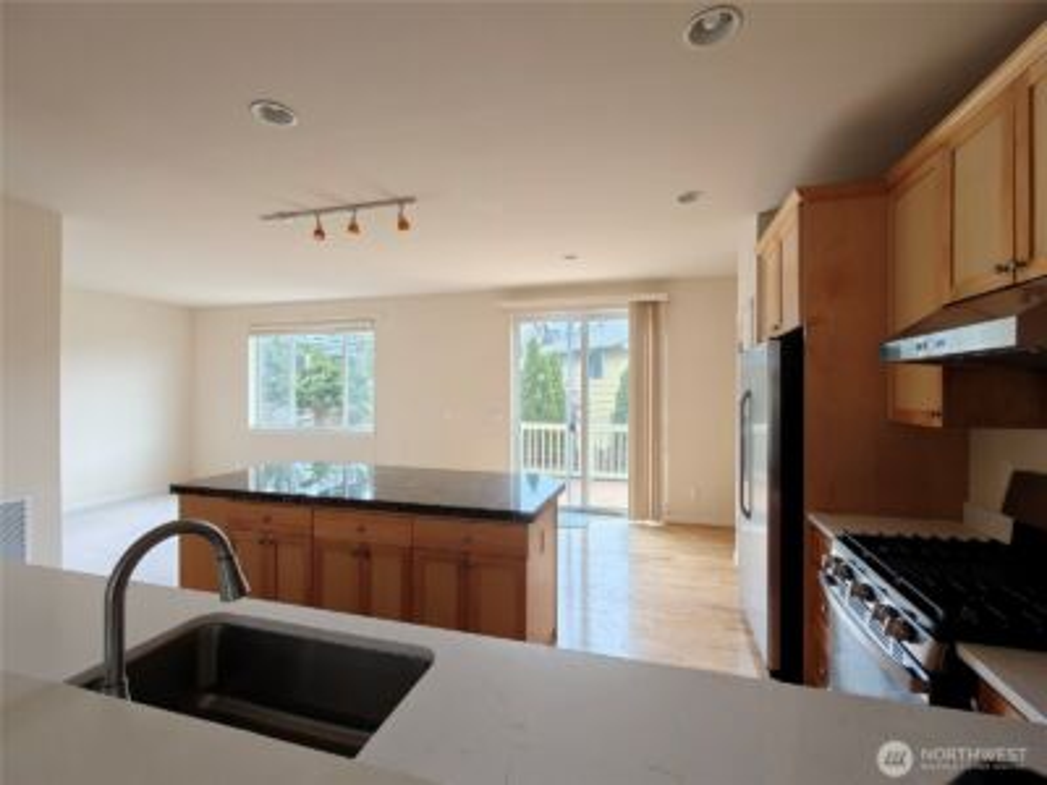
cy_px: 392
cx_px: 524
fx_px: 454
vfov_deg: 81.7
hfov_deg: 98.2
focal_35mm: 15
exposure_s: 1/125
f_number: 2
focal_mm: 2.3
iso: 1600
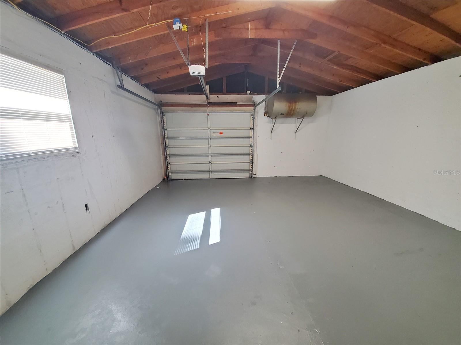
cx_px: 230
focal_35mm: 13
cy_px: 172
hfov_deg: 106.2
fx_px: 173
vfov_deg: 89.9
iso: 400
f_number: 2.2
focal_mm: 1.8
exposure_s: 1/59
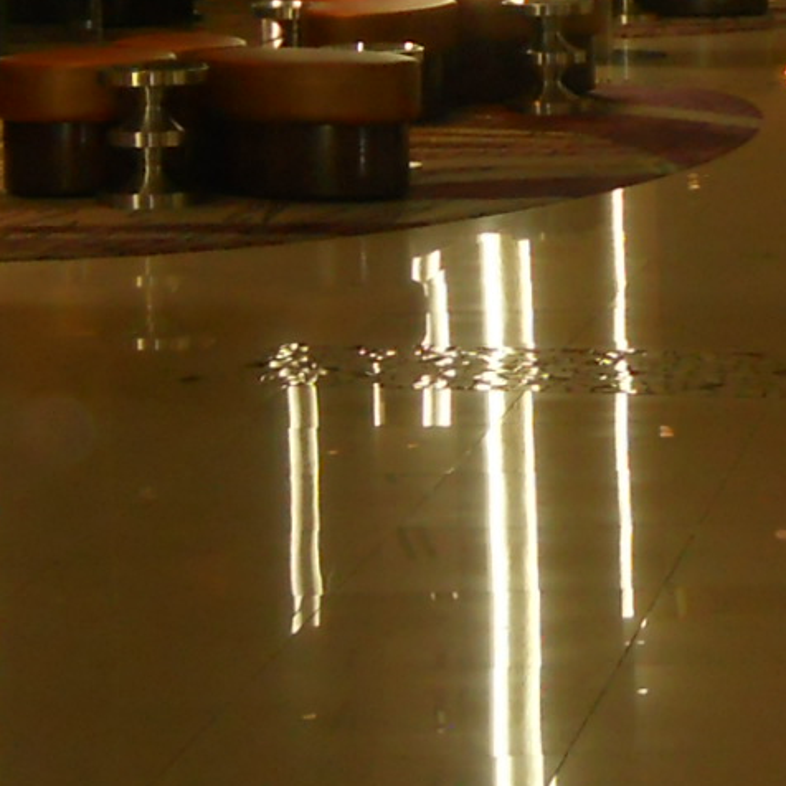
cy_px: -144
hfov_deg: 11.0
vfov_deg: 11.0
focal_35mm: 156
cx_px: 991
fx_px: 4008
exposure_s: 1/30
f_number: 3.1
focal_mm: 6.72
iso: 200
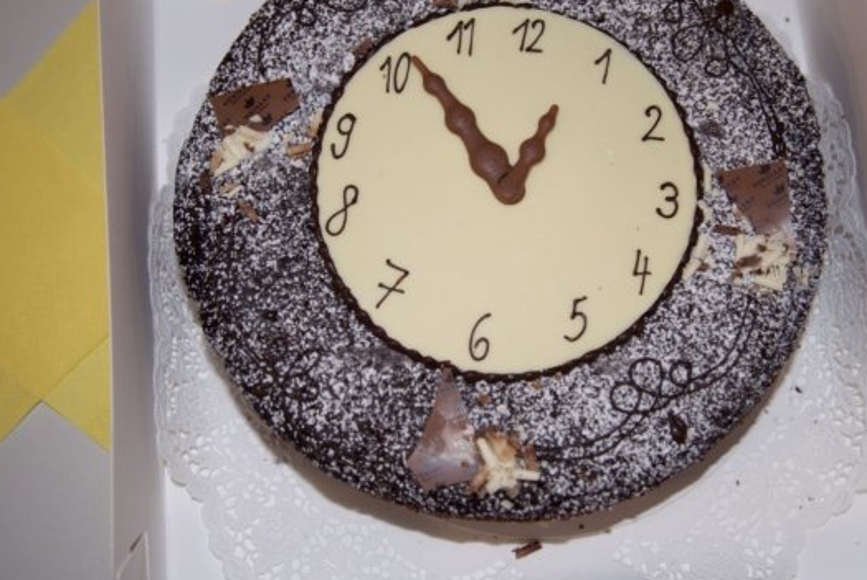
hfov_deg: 41.8
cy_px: 224
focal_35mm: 47
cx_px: 483
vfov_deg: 28.6
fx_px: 1133
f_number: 4
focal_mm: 35
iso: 250
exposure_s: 1/60
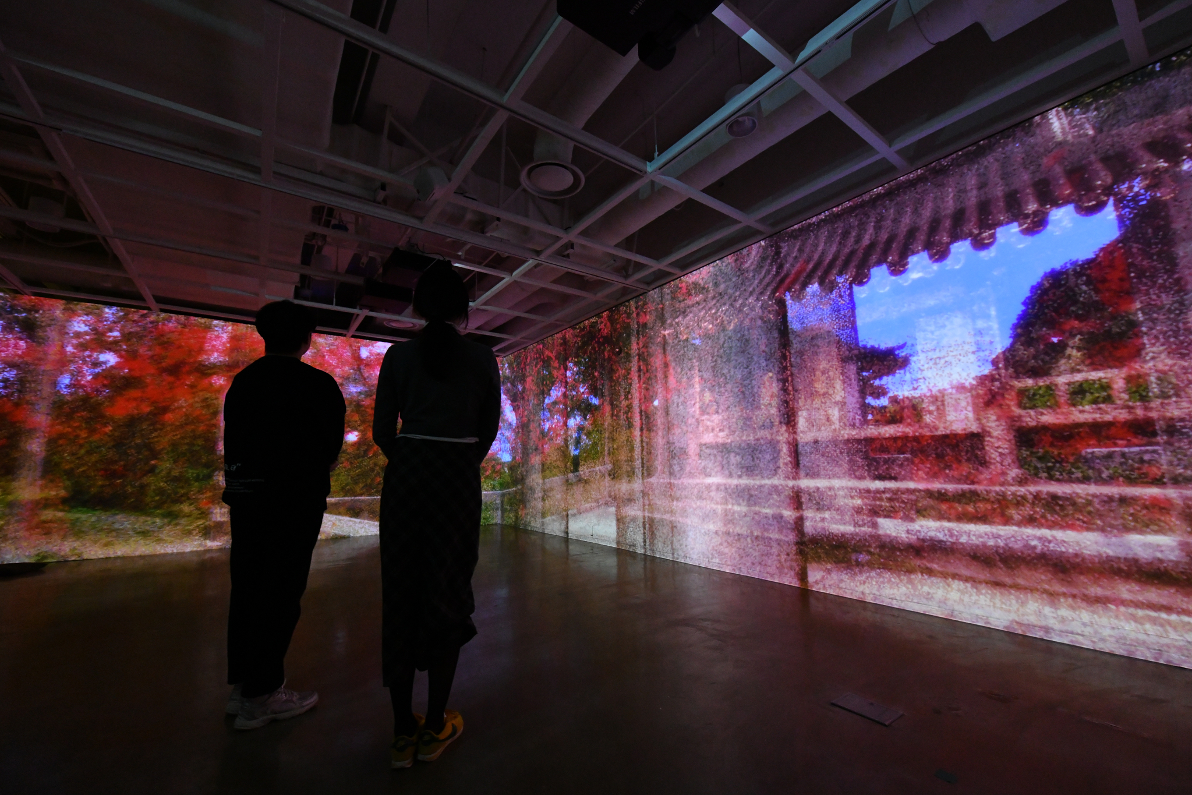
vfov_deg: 81.2
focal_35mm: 14
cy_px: 398
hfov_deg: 104.3
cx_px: 596
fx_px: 464
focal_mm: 14
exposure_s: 1/50
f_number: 5
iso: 5000
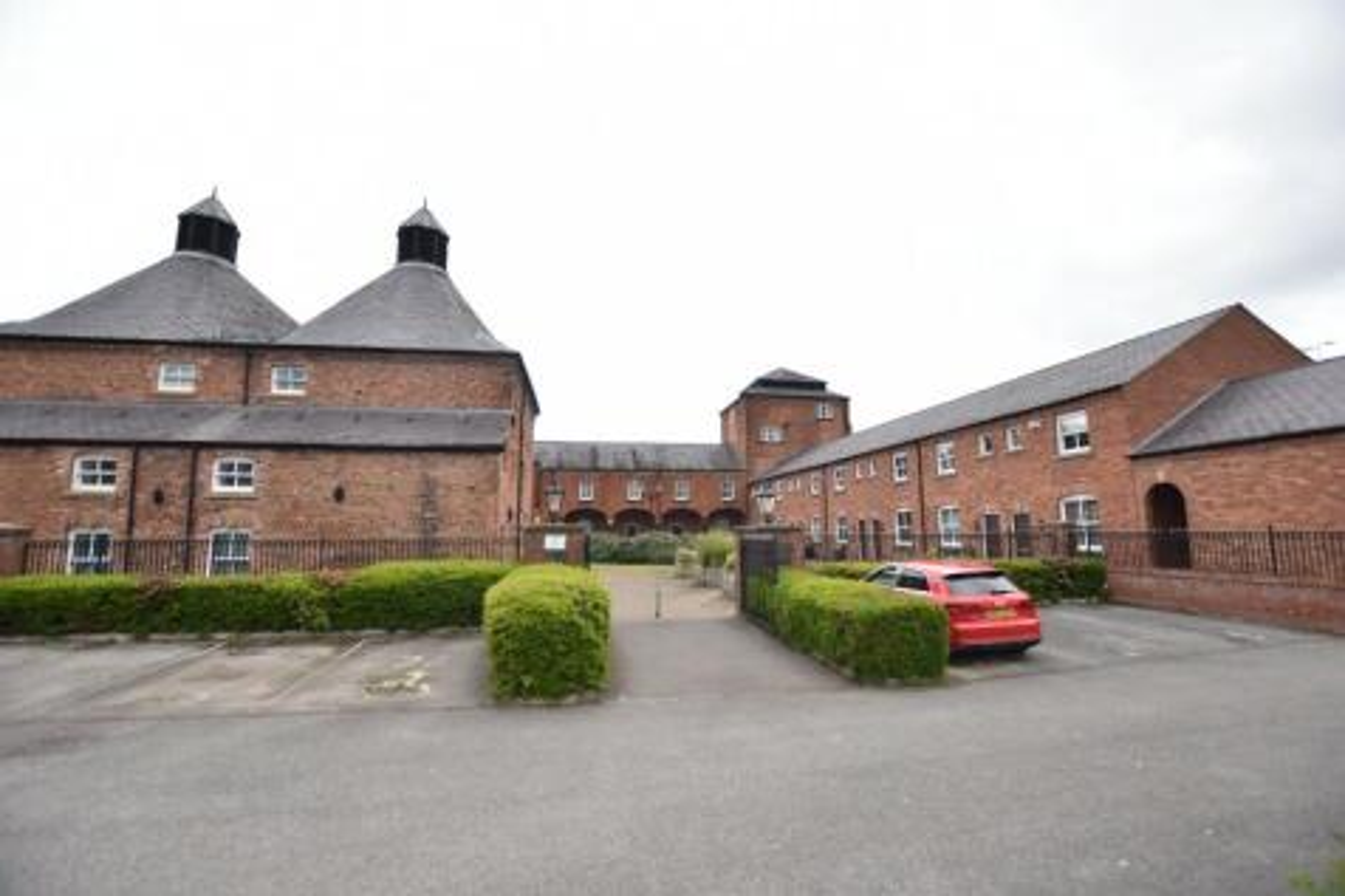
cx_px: 672
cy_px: 448
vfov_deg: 77.3
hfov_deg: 100.4
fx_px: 560
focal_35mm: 15
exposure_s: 1/400
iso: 100
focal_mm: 10
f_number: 3.5
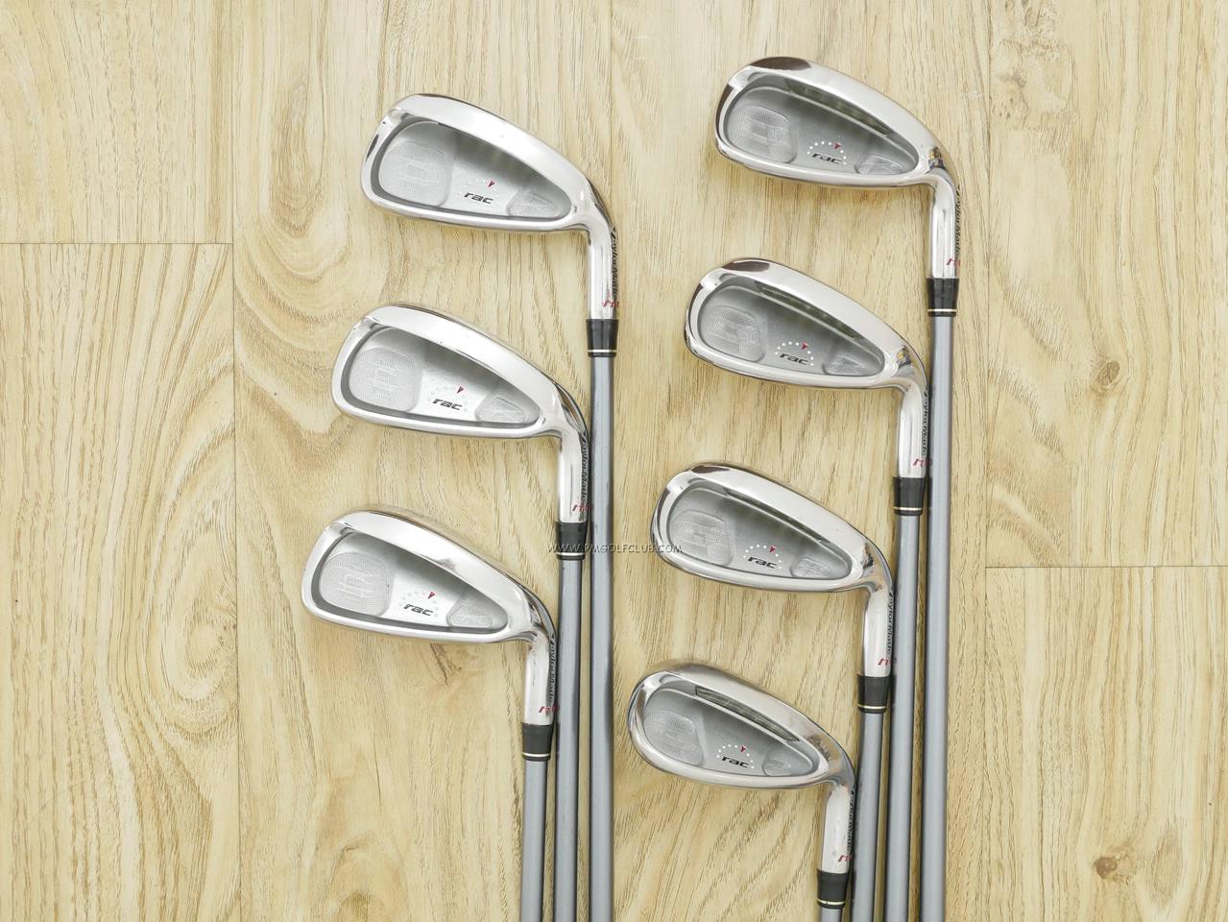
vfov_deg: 29.1
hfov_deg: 38.2
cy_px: 461
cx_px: 614
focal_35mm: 50
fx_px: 1774
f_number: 4.5
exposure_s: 1/40
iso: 1600
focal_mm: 25
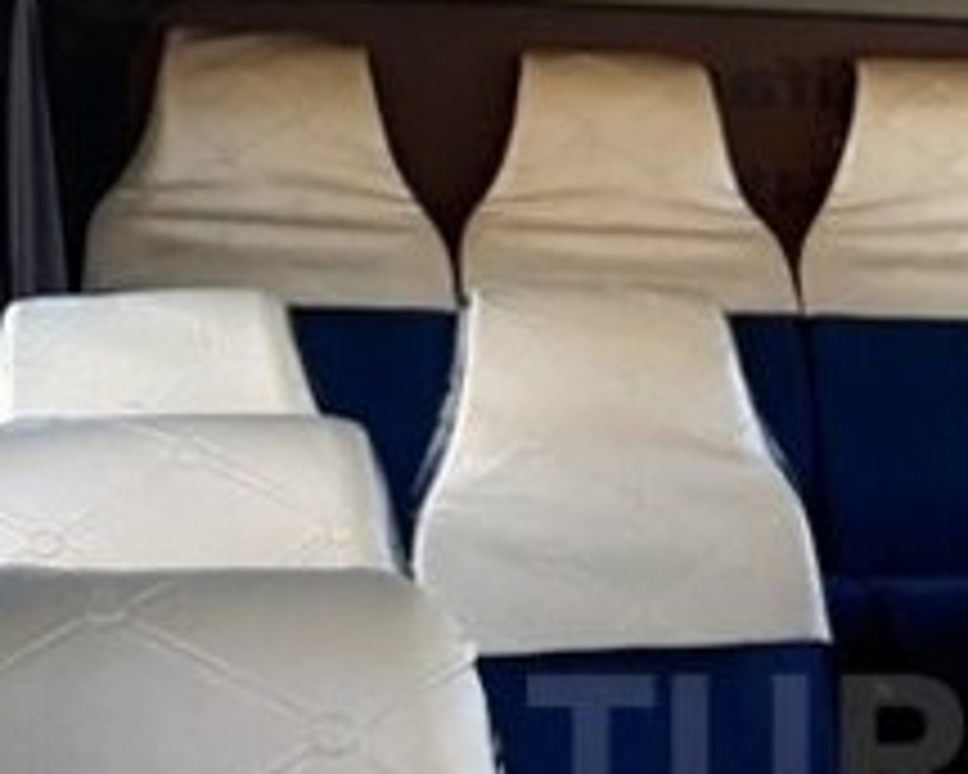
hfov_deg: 22.1
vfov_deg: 18.5
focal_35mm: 81
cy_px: 758
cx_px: 1103
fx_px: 2321
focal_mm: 3.6
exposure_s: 1/100
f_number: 1.9
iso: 64
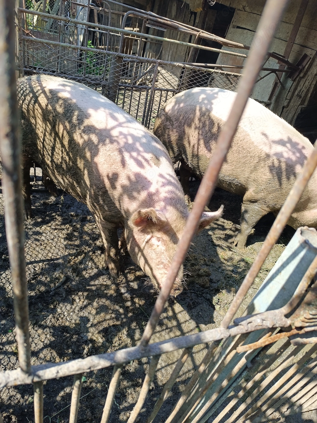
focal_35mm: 24
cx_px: 158
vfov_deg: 71.6
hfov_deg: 56.8
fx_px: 293
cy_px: 212
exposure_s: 1/148
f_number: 1.65
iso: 50
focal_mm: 6.14
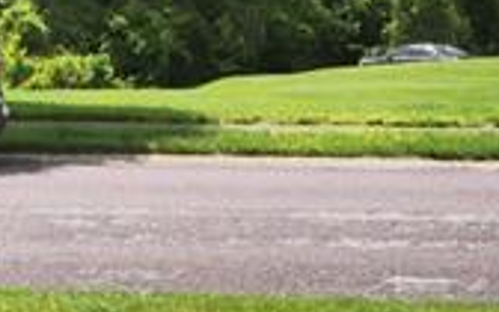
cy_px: 104
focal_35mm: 181
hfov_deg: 11.1
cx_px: -257
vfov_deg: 7.2
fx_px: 2461
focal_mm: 14
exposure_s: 1/640
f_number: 11
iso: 800
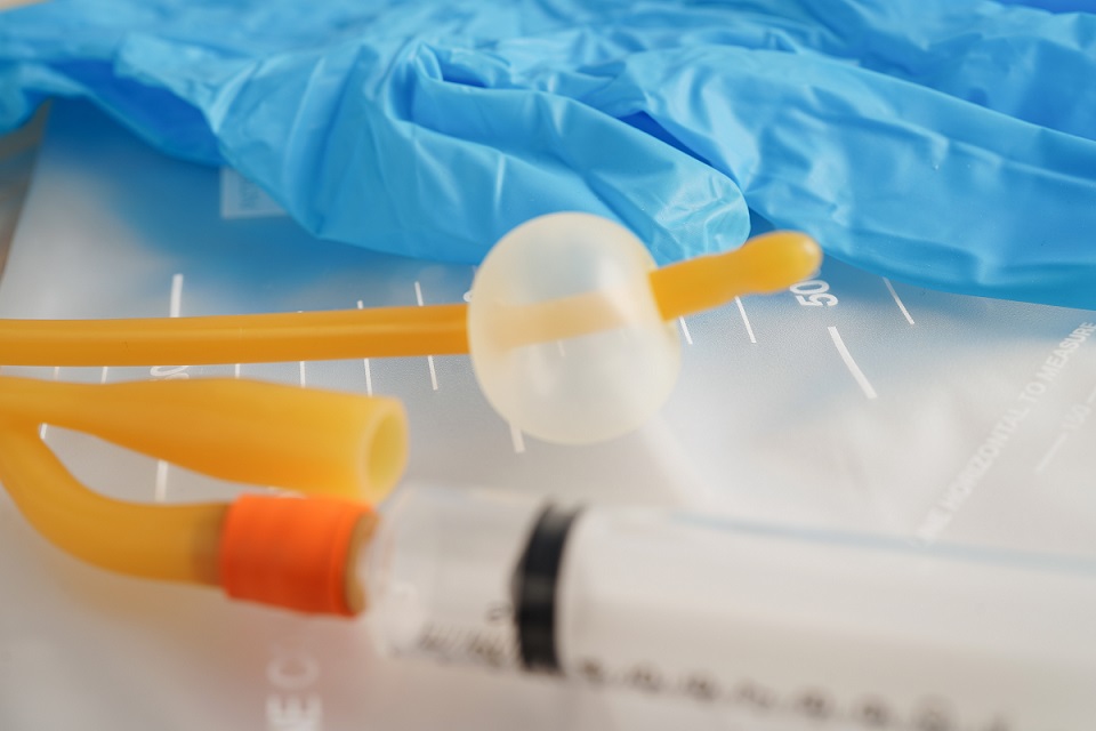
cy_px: 366
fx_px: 1522
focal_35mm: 50
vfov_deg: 27.0
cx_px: 548
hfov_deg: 39.6
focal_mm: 50
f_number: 6.3
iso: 100
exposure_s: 1/80
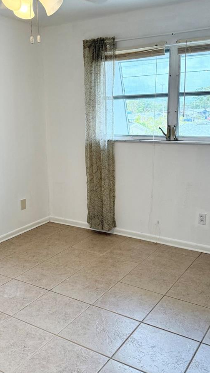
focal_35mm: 35
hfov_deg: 33.7
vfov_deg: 56.5
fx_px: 346
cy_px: 169
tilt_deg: -9.9
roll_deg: +0.9
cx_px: 99
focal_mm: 6.76
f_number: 1.78
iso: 160
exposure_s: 1/230
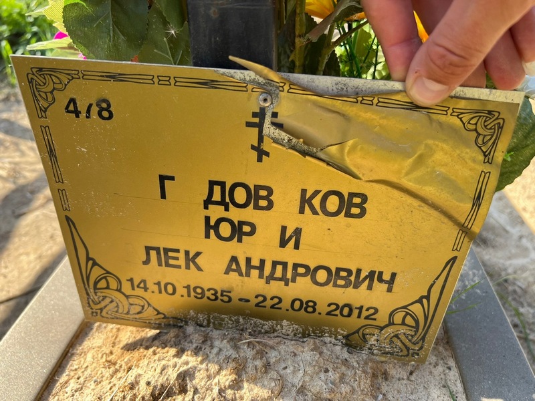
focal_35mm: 26
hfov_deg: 67.3
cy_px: 200
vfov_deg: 53.1
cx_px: 268
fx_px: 402
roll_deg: -1.2
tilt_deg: -32.6
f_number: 1.5
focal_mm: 5.7
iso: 50
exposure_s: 1/488
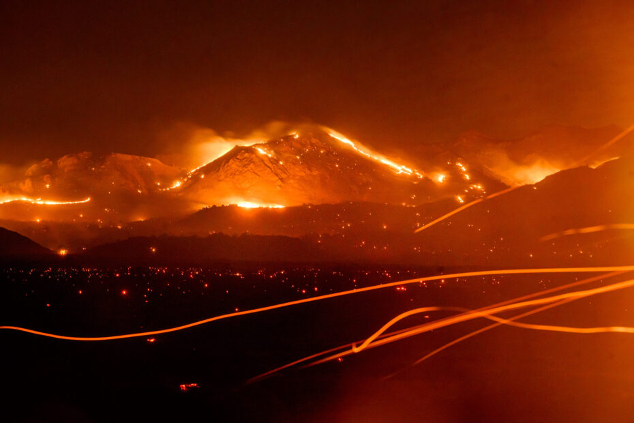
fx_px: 775
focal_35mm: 44
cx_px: 317
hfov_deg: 44.5
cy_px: 212
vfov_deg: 30.5
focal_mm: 44
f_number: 8
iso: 3200
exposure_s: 6
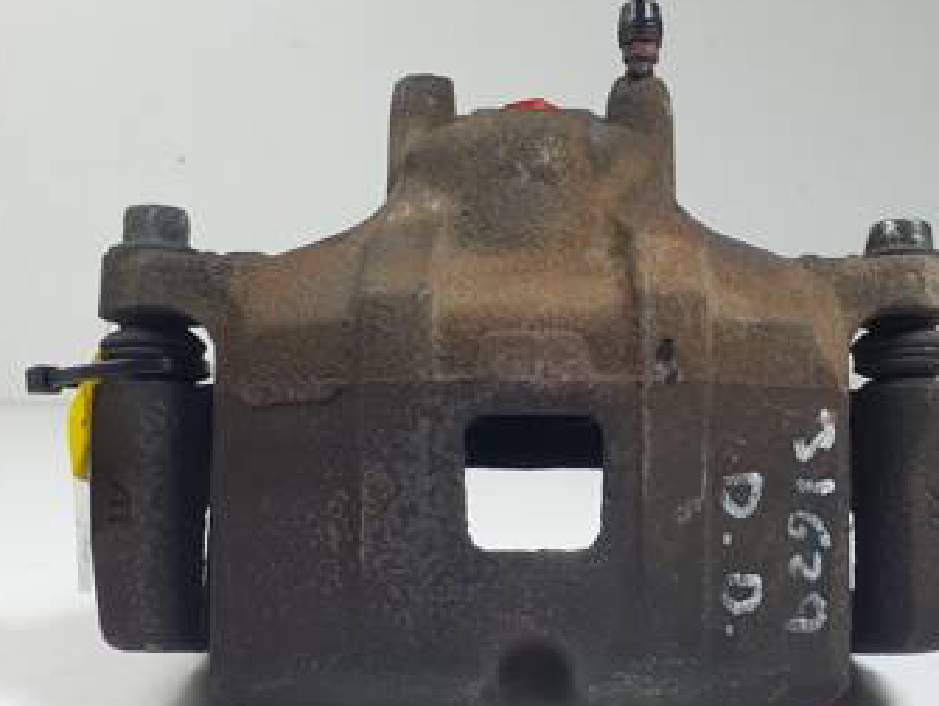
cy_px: 401
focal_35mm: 31
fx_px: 842
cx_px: 521
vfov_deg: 45.4
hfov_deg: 58.2
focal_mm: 4.3
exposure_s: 1/100
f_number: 2.4
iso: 50
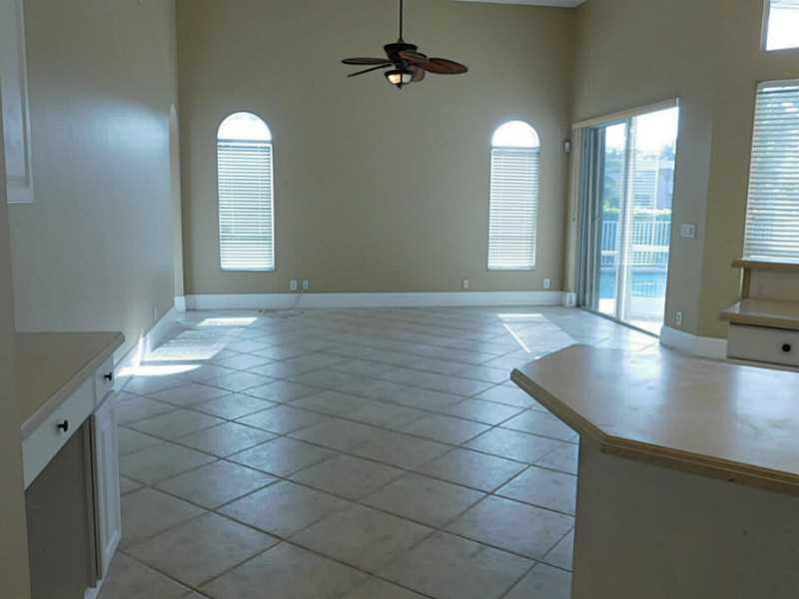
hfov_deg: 60.0
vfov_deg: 46.8
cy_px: 300
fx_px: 692
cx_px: 400
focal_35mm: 30
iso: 125
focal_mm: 5.3
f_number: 3.2
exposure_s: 1/80
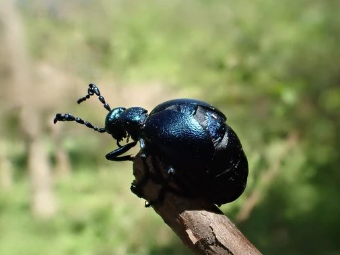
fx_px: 373
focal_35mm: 38
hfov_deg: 48.8
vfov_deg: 37.6
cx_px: 192
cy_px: 154
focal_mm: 5.4
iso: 100
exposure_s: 1/320
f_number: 3.2
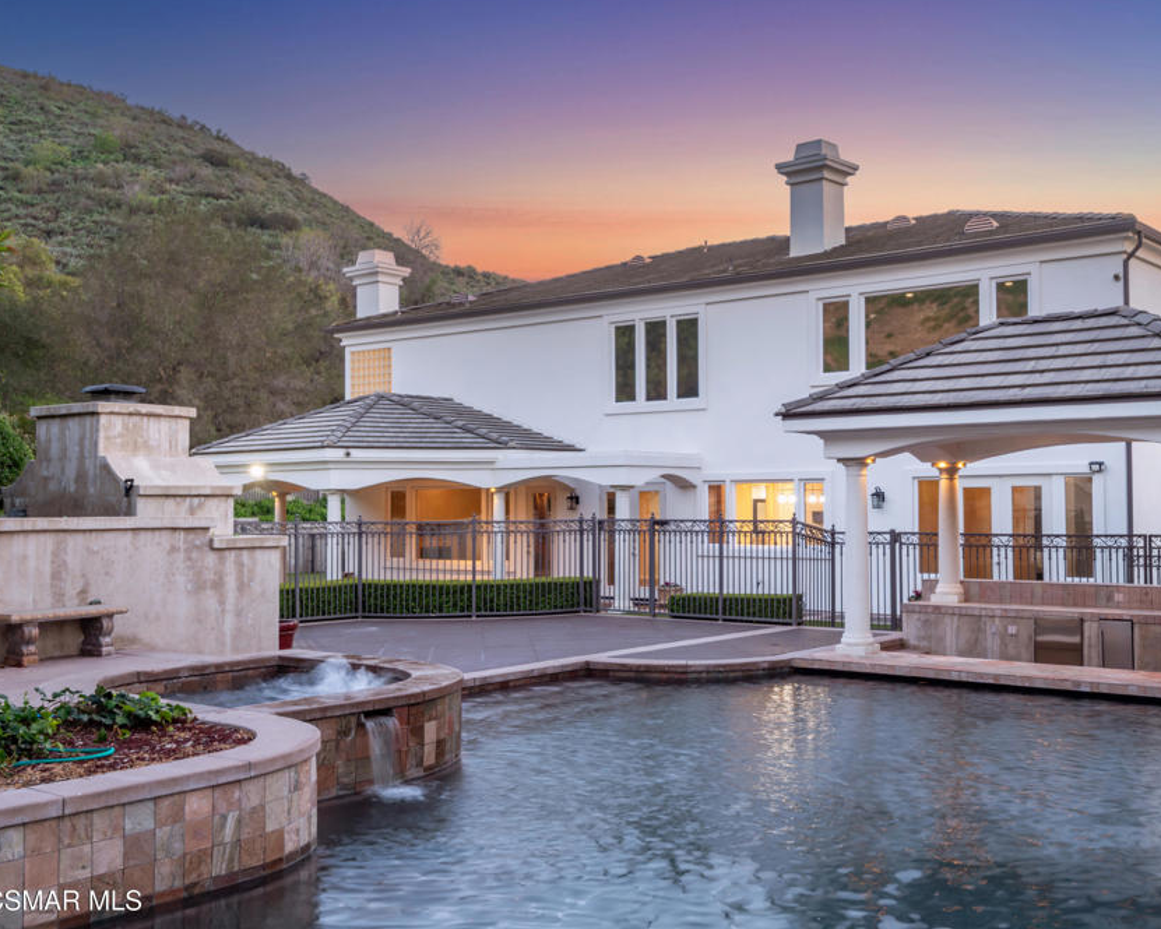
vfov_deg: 40.1
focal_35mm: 37
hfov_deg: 48.8
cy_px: 467
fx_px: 1272
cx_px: 697
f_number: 8
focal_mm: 32
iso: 100
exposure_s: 1/2.5
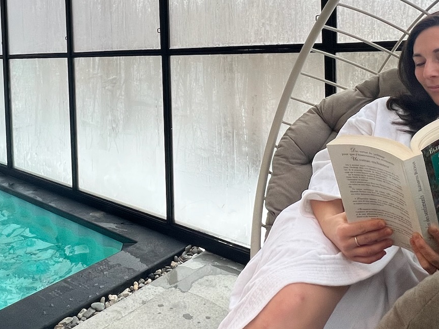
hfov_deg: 58.3
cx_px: 203
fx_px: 393
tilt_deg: -3.2
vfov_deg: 43.3
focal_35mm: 31
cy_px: 65
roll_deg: +2.2
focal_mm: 1.57
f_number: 1.8
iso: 64
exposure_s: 1/120
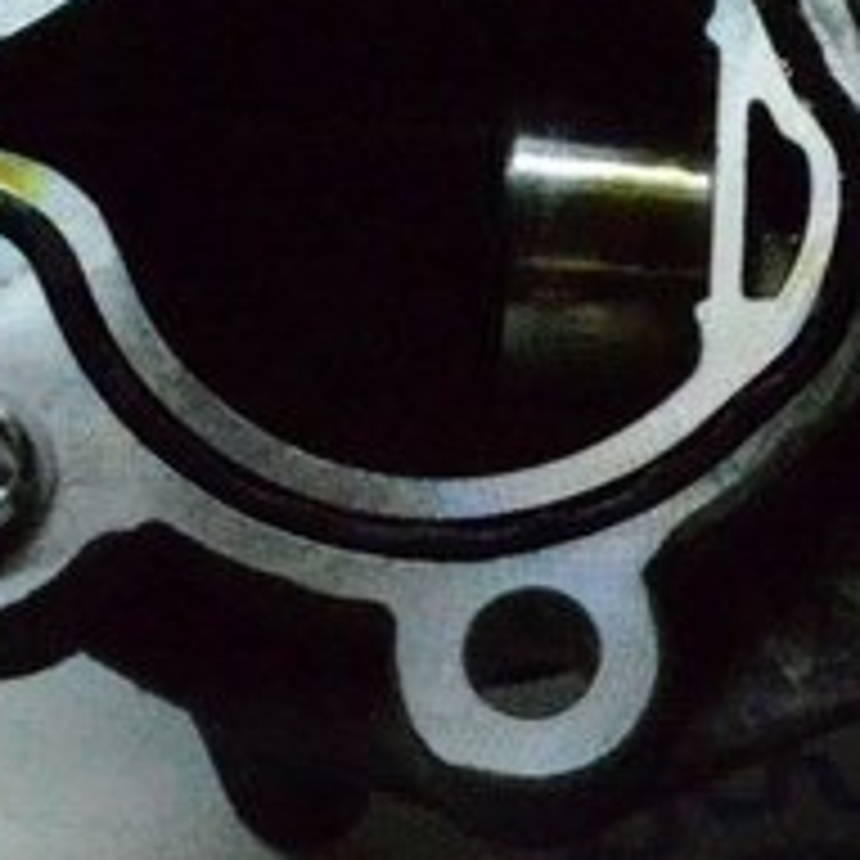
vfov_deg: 8.8
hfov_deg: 8.7
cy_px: 353
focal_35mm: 198
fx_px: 5573
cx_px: 946
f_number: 29
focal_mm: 29
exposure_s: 1/80
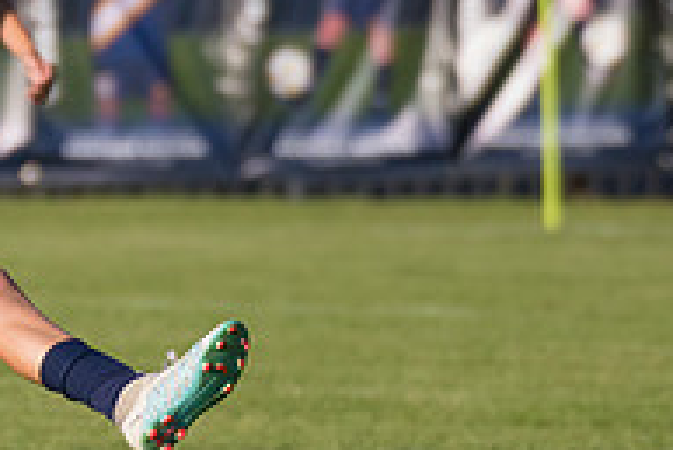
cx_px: -282
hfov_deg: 1.3
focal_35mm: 1531
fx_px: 28642
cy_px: 192
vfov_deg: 0.9
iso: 320
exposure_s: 1/2000
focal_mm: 340
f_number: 5.6
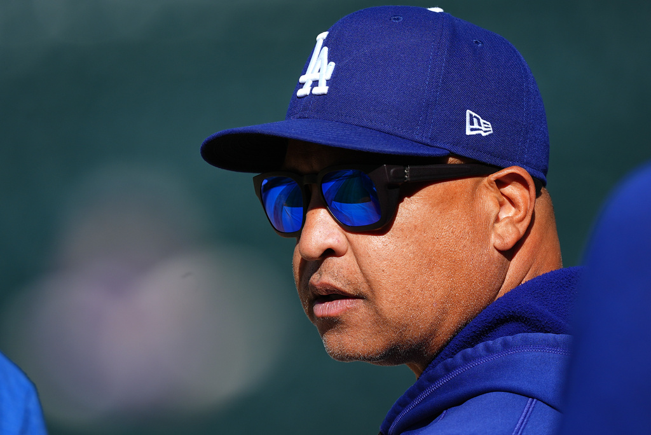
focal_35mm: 900
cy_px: 218
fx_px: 16284
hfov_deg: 2.3
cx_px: 326
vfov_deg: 1.5
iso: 200
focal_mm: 600
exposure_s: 1/2000
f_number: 4
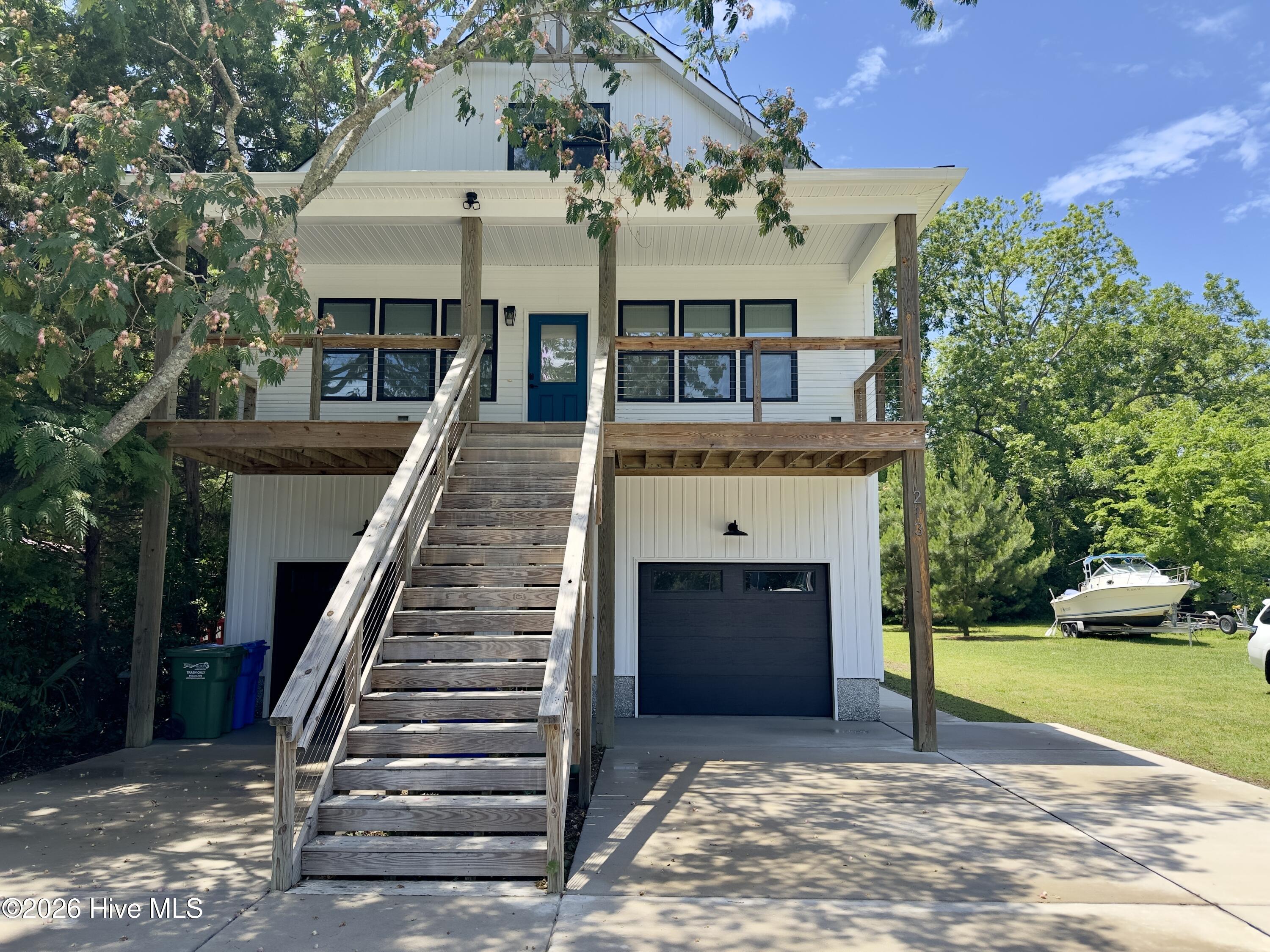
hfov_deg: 71.6
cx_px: 635
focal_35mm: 24
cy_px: 476
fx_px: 881
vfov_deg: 56.8
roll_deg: +0.7
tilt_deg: +8.0
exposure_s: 1/1495
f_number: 1.78
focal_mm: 6.86
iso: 80
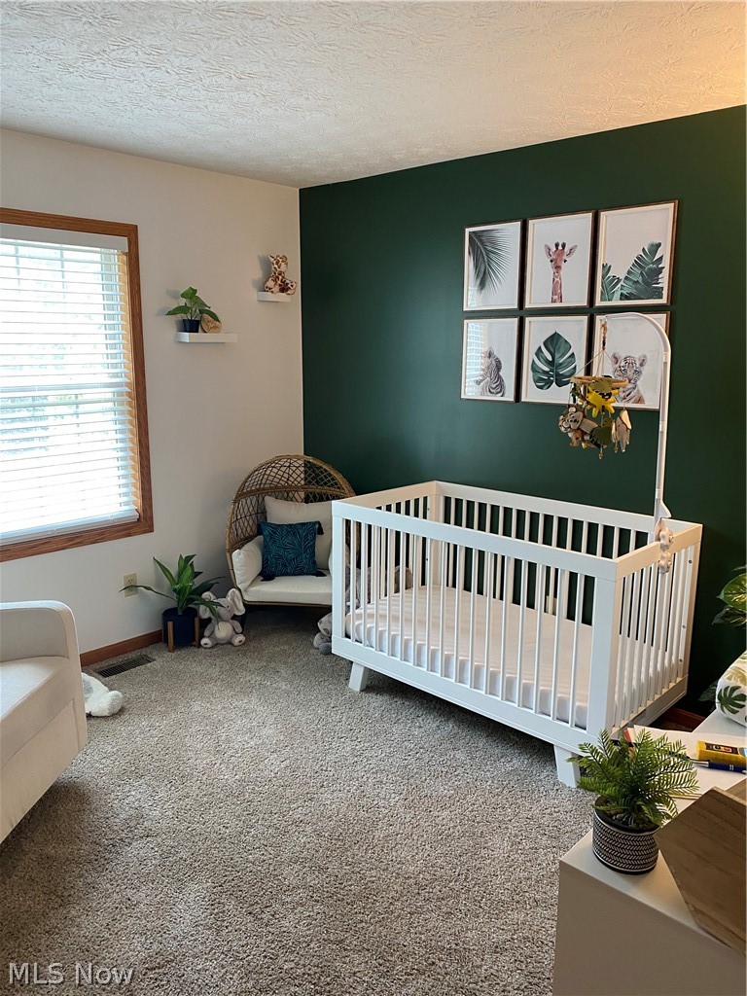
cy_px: 498
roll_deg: -0.8
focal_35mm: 26
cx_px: 374
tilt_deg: -10.5
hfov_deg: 53.1
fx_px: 748
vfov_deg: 67.3
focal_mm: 4.25
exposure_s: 1/60
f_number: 1.8
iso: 160
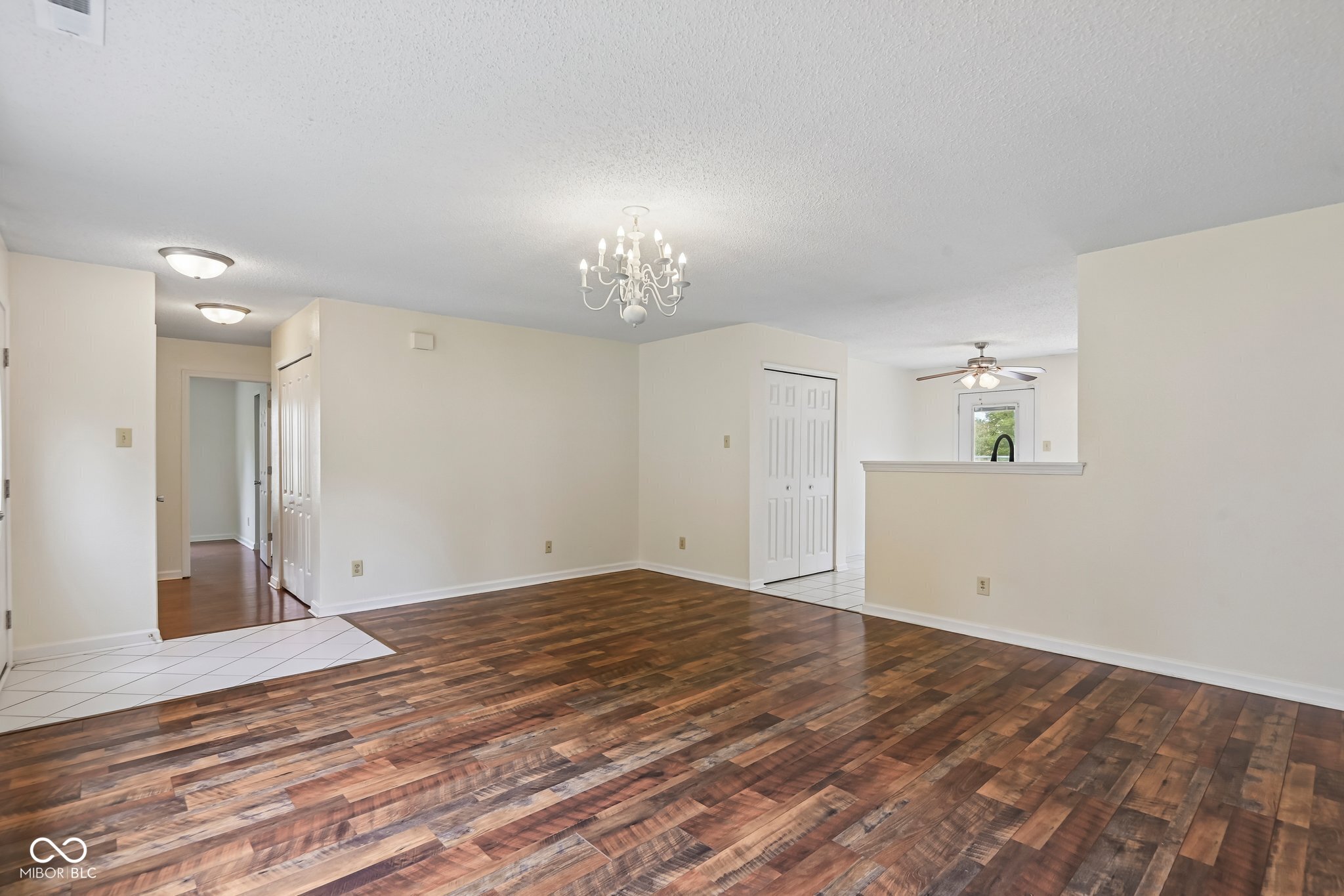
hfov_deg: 96.7
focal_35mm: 16
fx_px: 597
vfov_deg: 73.7
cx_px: 672
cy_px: 448
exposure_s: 1/15
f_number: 8
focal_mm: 16
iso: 180
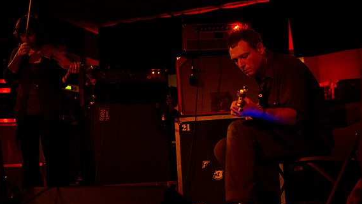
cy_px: 110
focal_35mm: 48
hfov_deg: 42.9
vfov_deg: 24.9
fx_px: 461
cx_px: 183
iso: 2000
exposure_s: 1/40
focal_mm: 30
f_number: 1.4
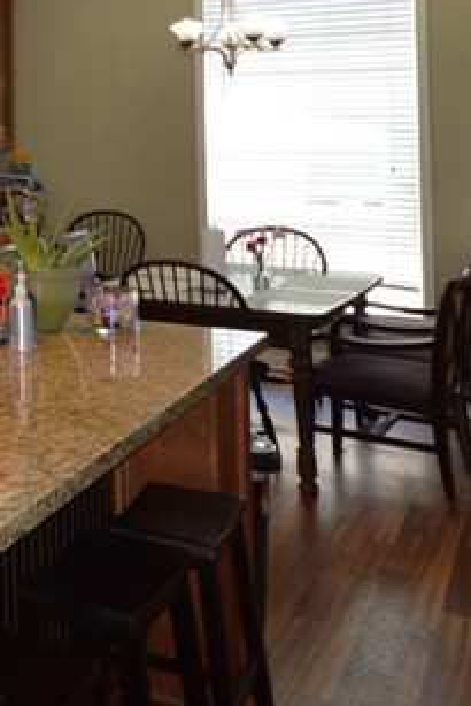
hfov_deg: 20.0
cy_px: 97
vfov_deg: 37.5
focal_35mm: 50
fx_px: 980
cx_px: -368
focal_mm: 10
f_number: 4
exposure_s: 1/125
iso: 320
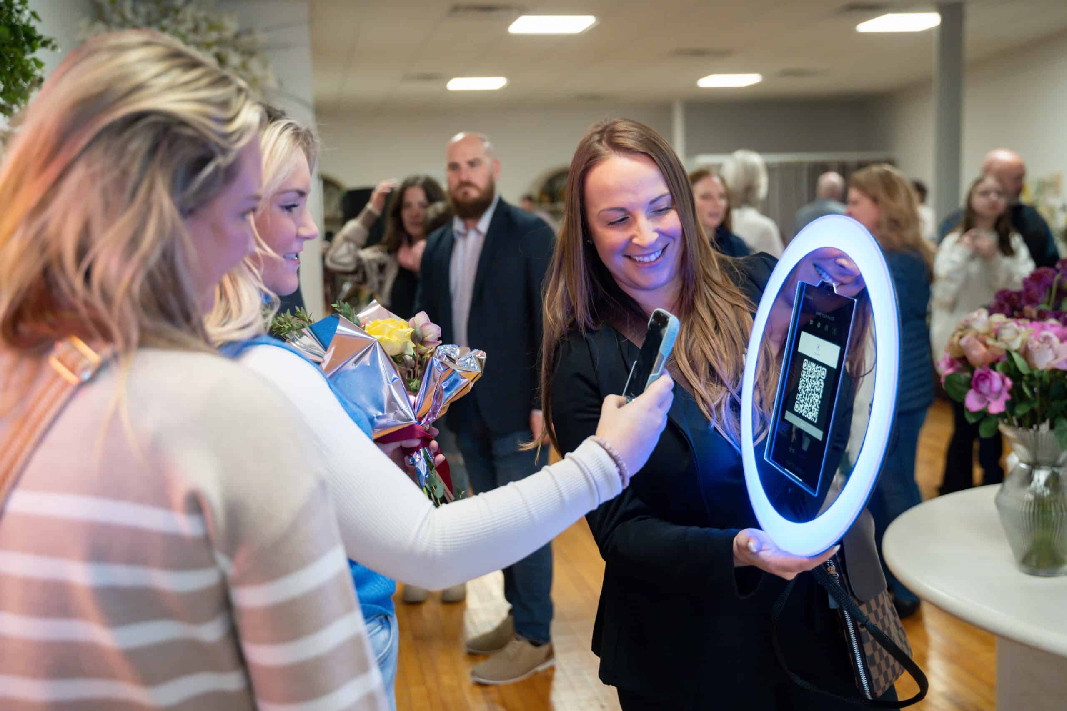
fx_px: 1186
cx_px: 534
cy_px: 356
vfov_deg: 33.4
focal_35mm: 40
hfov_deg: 48.5
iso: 1600
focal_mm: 40
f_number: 2.8
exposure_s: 1/250
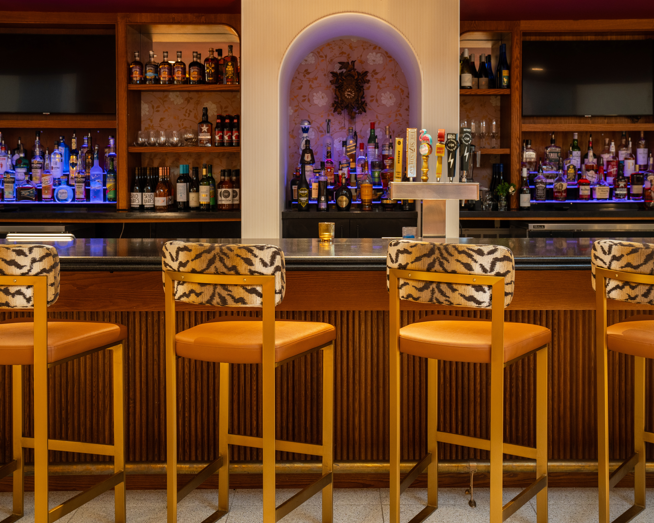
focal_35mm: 41
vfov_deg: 36.5
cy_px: 262
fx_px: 794
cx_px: 336
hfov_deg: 44.8
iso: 800
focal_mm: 36
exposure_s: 1/6
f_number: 5.6
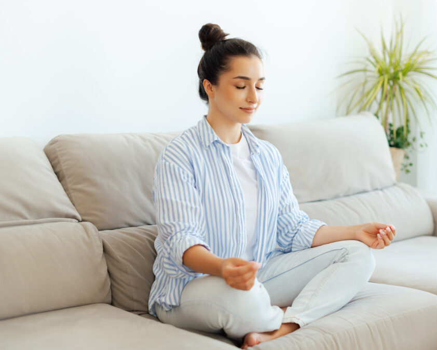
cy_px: 175
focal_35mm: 57
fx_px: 737
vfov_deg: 26.7
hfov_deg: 32.9
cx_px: 253
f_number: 2.2
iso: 800
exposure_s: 1/400
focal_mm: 50
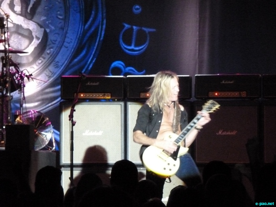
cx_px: 138
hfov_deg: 7.4
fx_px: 2121
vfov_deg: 5.6
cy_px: 104
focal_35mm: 266
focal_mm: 47.7
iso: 1250
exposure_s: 1/30
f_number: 5.6
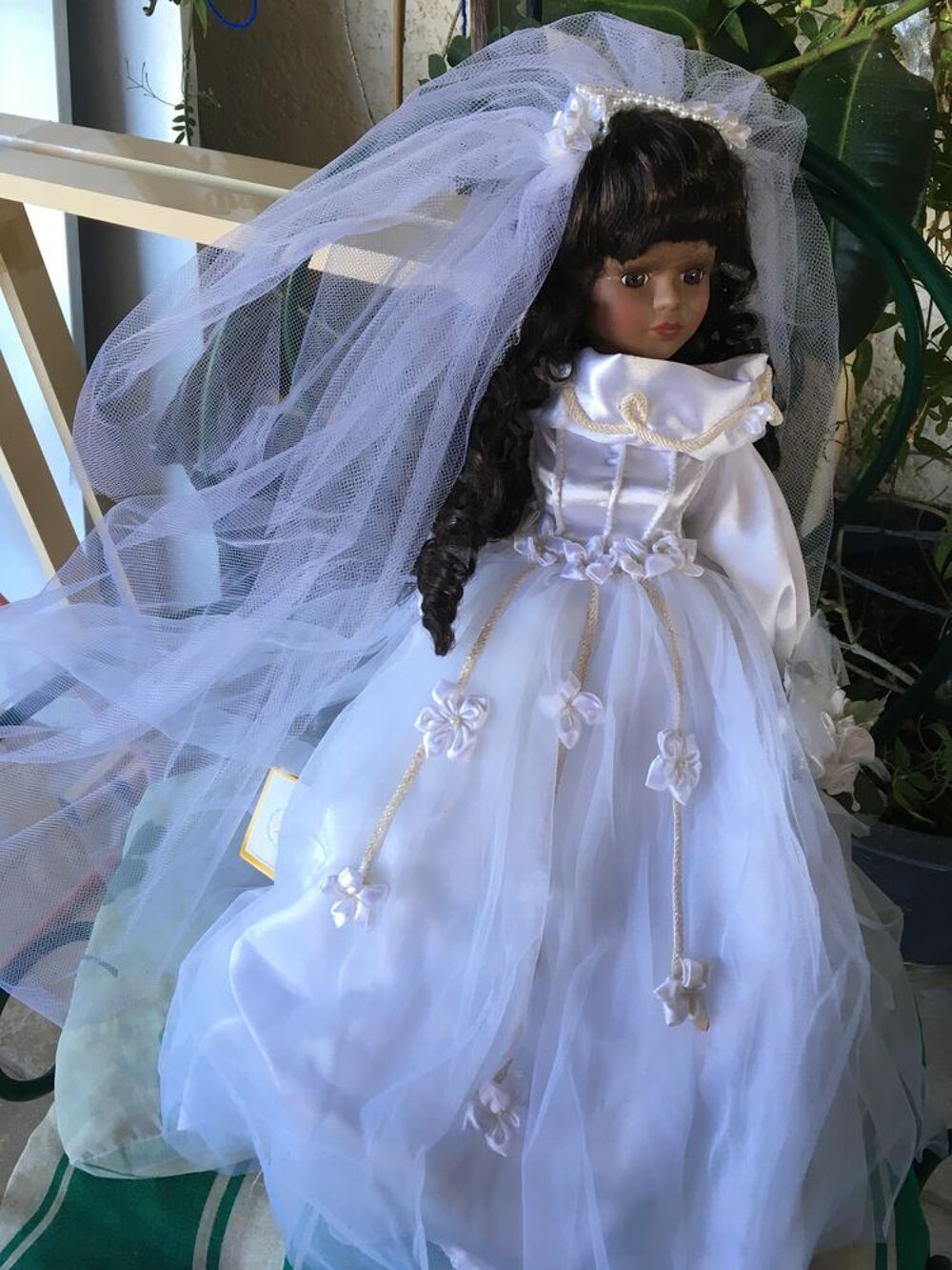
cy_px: 635
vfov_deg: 61.7
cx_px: 476
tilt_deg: -42.4
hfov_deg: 48.2
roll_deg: +6.1
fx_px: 1063
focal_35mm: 29
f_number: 2.2
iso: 32
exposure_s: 1/33
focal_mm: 4.15
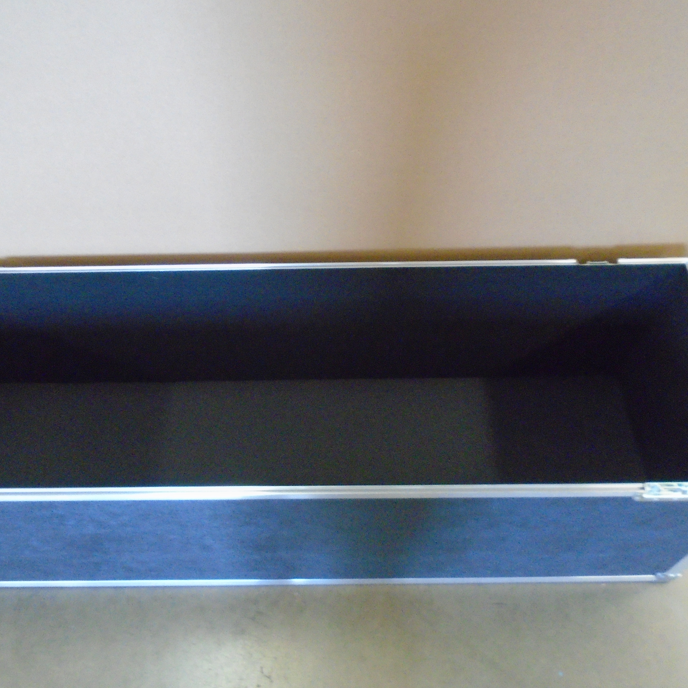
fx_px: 697
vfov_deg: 52.5
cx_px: 303
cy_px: 345
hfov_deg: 52.4
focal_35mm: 31
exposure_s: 1/20
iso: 800
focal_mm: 4.6
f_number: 3.2
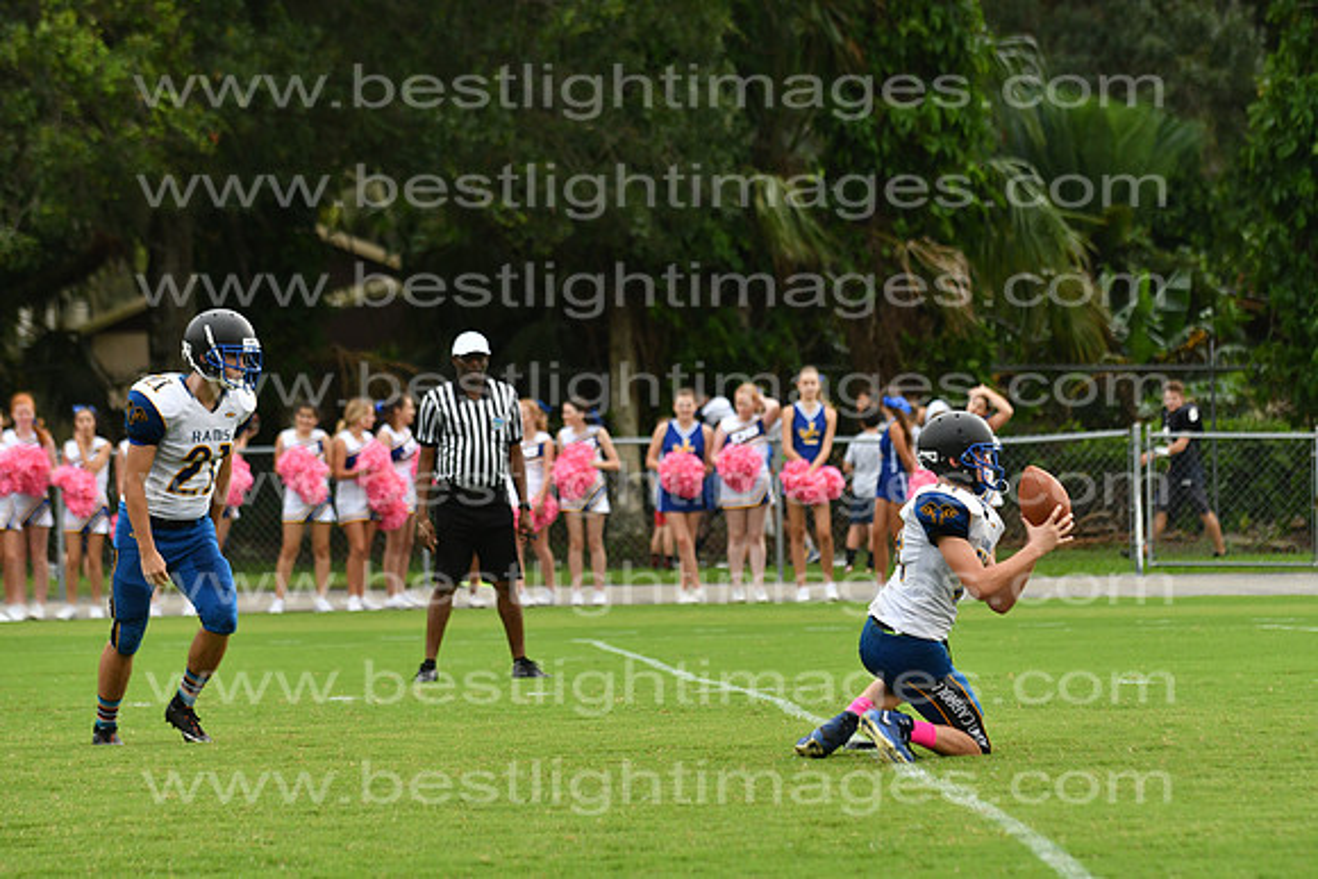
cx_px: 659
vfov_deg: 6.5
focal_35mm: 210
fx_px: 7690
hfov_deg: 9.8
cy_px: 440
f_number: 3.5
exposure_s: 1/2000
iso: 800
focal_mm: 140
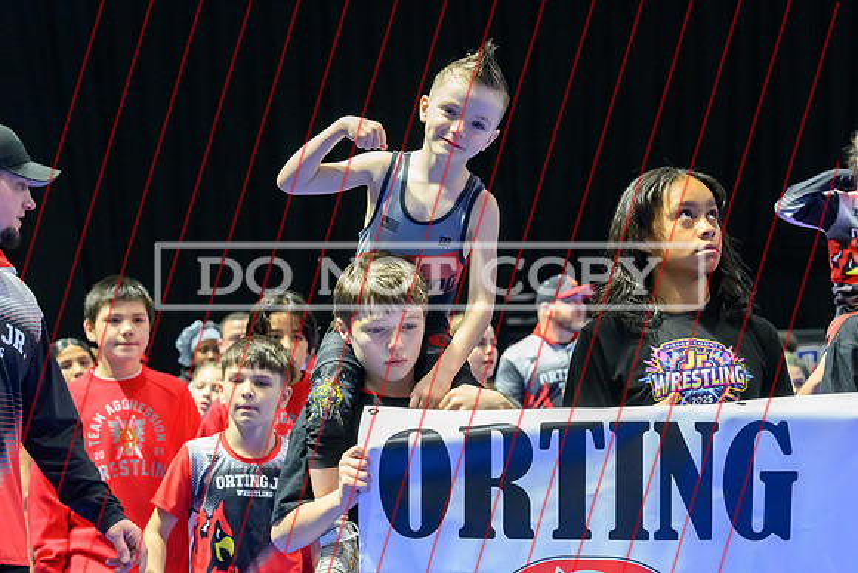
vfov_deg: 16.6
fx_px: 1967
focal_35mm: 83
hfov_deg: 24.6
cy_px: 308
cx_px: 452
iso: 9000
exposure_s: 1/320
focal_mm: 70
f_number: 5.6
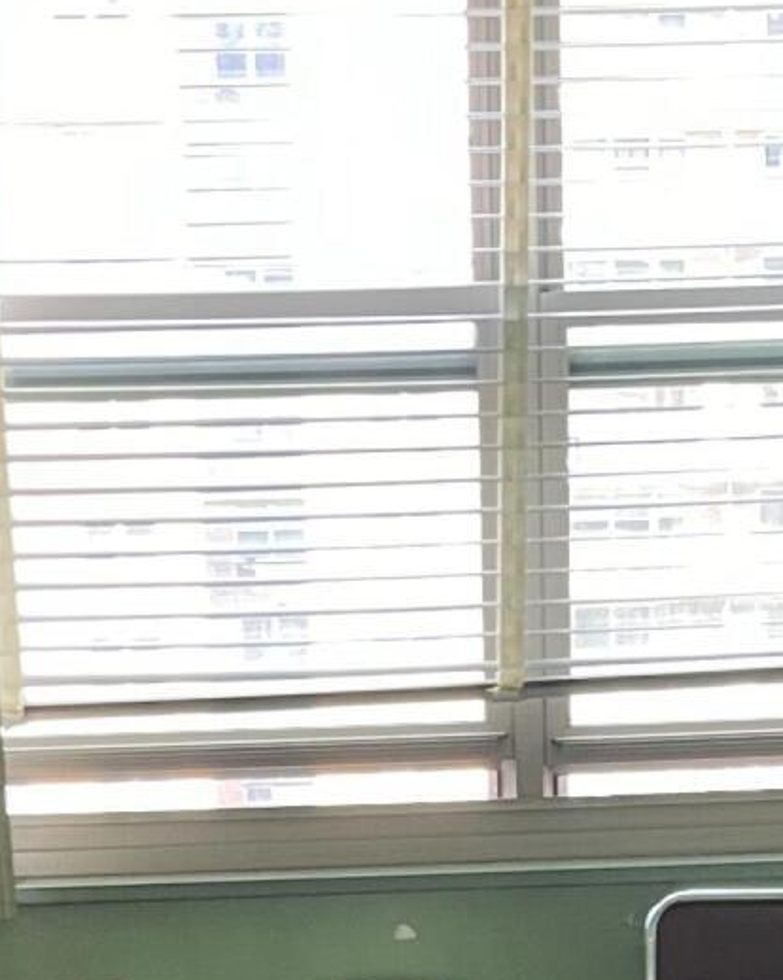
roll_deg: +1.9
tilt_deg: -15.2
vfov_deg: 18.3
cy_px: 1262
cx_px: 403
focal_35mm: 98
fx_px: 2840
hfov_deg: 15.7
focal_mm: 5.1
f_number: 1.6
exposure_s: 1/60
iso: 100
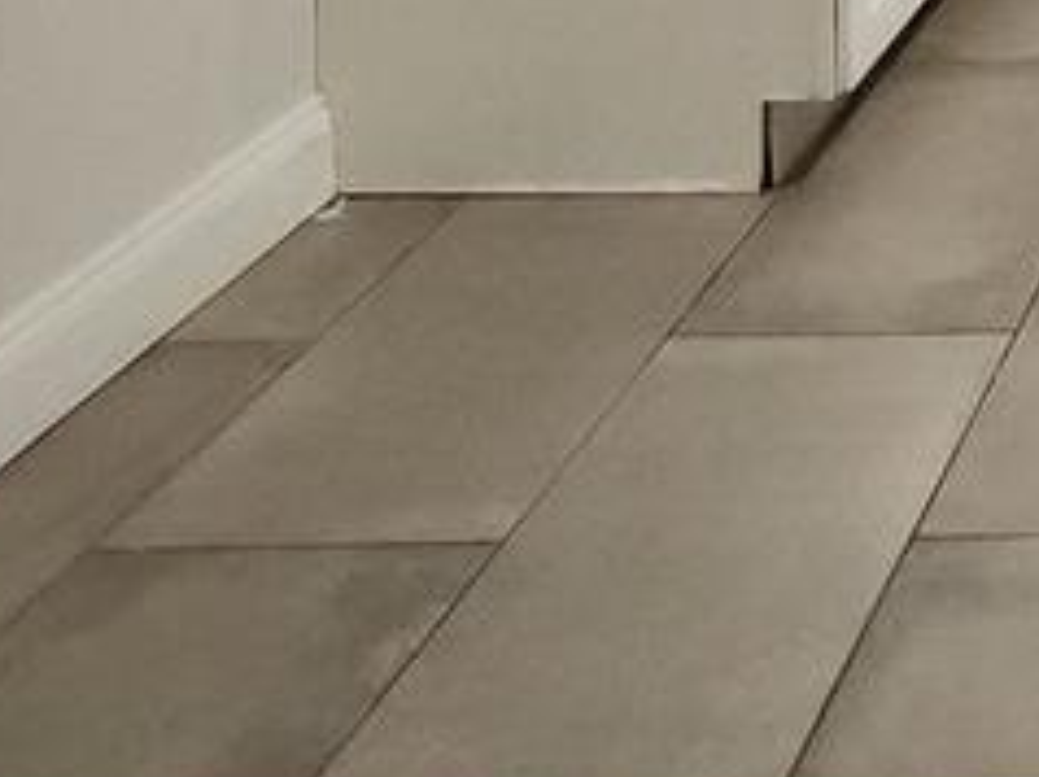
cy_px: -703
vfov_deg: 18.7
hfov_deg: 23.2
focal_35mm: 56
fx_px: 1679
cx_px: 1751
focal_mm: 2.2
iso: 400
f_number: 2.2
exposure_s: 1/30
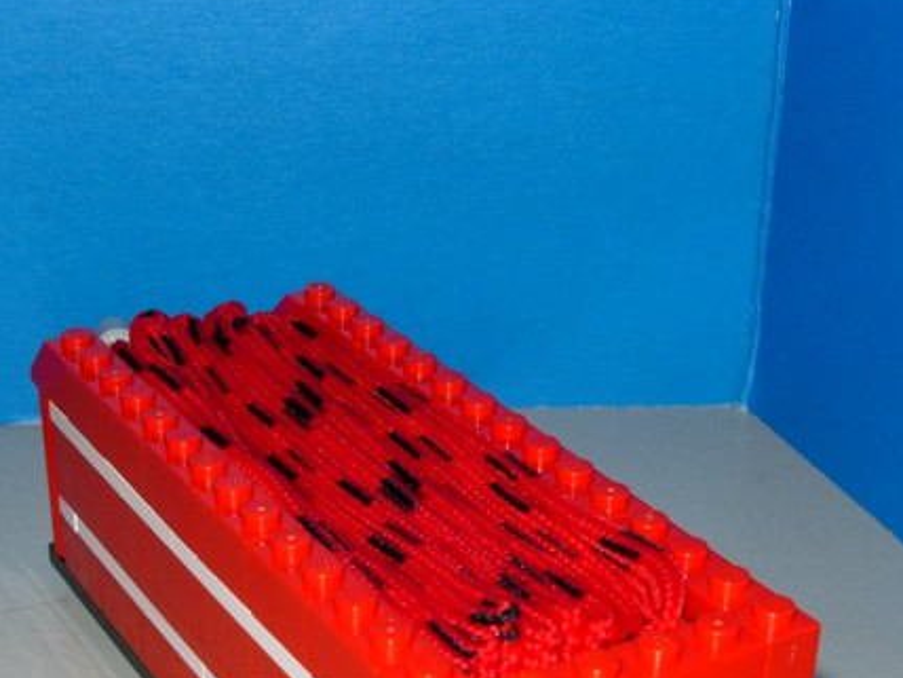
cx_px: 437
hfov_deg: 27.4
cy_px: 610
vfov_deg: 20.3
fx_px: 1852
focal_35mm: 71
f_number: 4.8
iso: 79
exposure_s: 1/64
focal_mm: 7.8
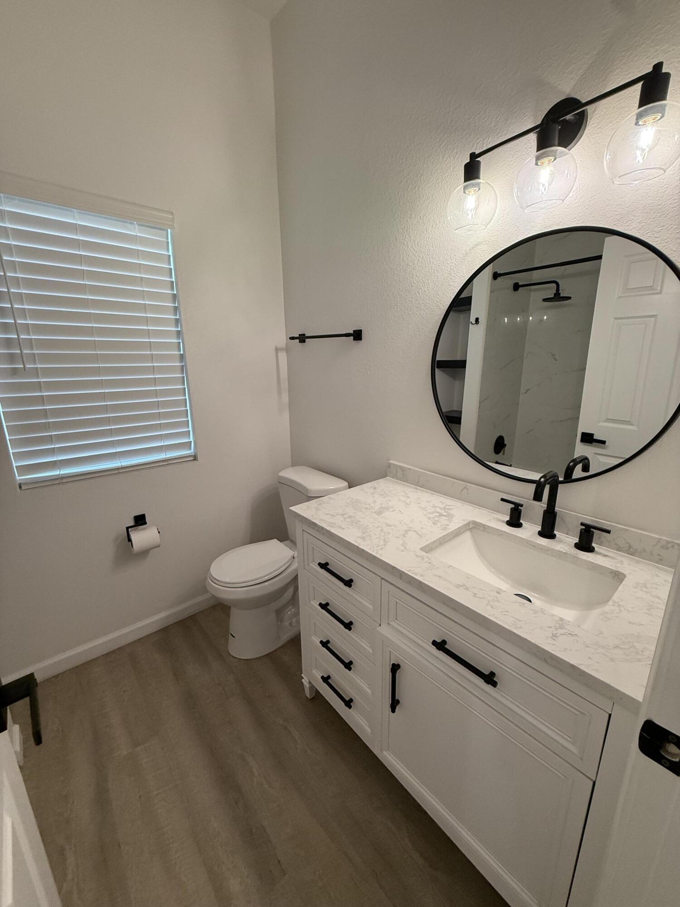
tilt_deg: -14.5
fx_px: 367
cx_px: 340
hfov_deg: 85.7
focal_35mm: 14
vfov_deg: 102.1
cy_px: 454
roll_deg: -0.8
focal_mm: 2.22
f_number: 2.2
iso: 250
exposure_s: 1/120
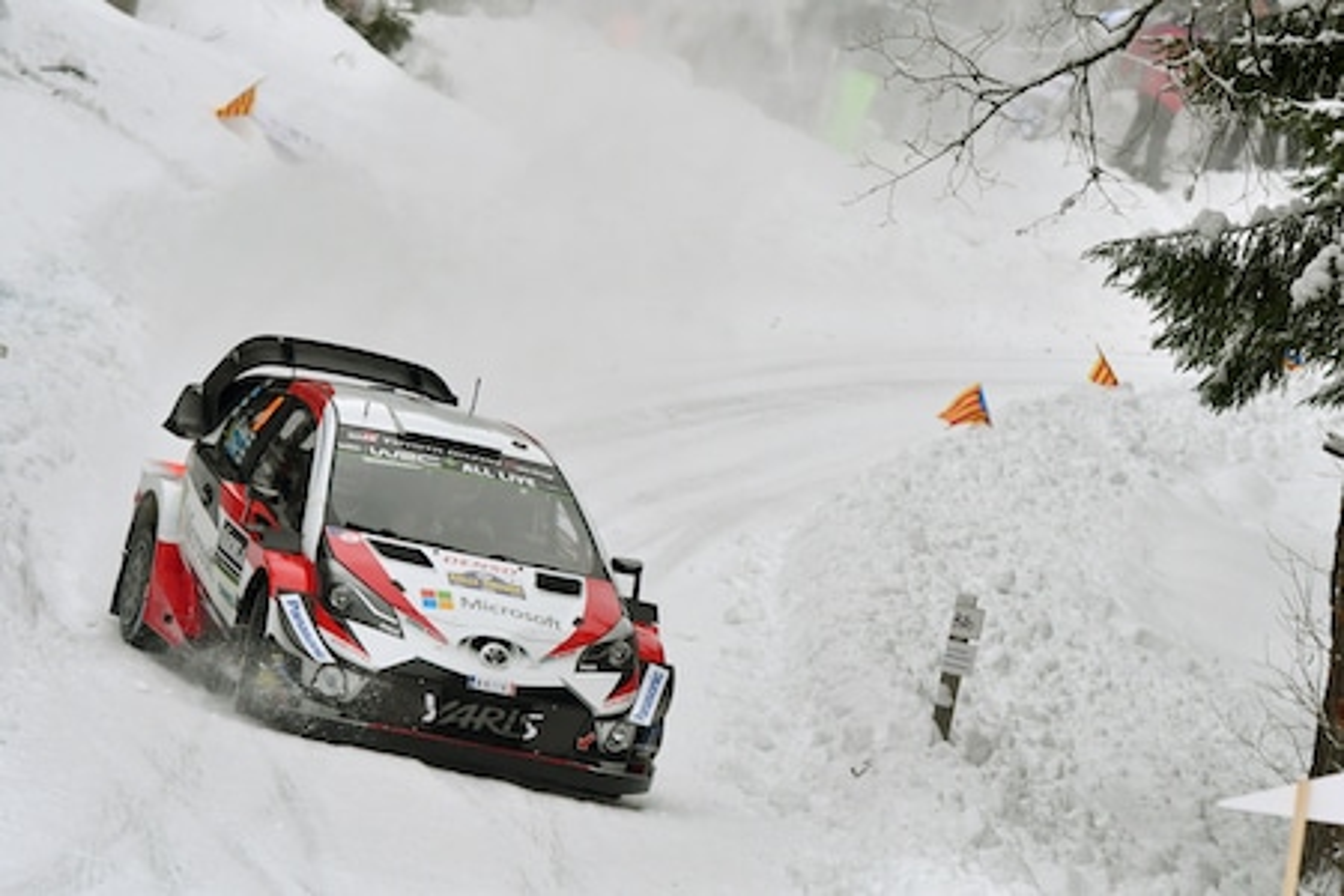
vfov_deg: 6.5
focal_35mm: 210
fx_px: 7839
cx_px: 672
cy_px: 448
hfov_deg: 9.8
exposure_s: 1/1250
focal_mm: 140
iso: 640
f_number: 3.2
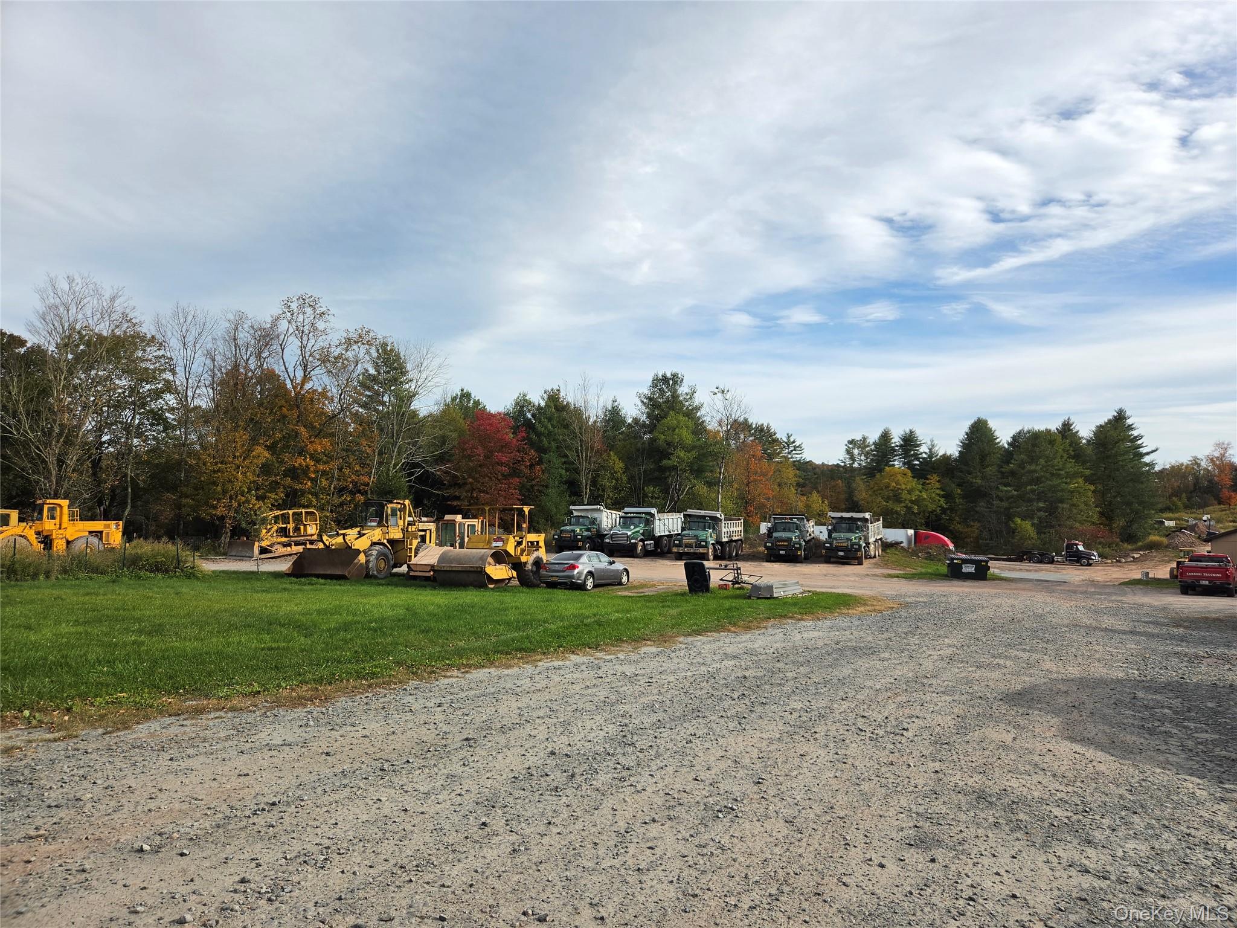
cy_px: 464
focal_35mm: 23
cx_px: 618
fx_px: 822
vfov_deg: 58.9
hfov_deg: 73.9
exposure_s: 1/3697
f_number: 1.8
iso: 80
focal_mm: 5.4
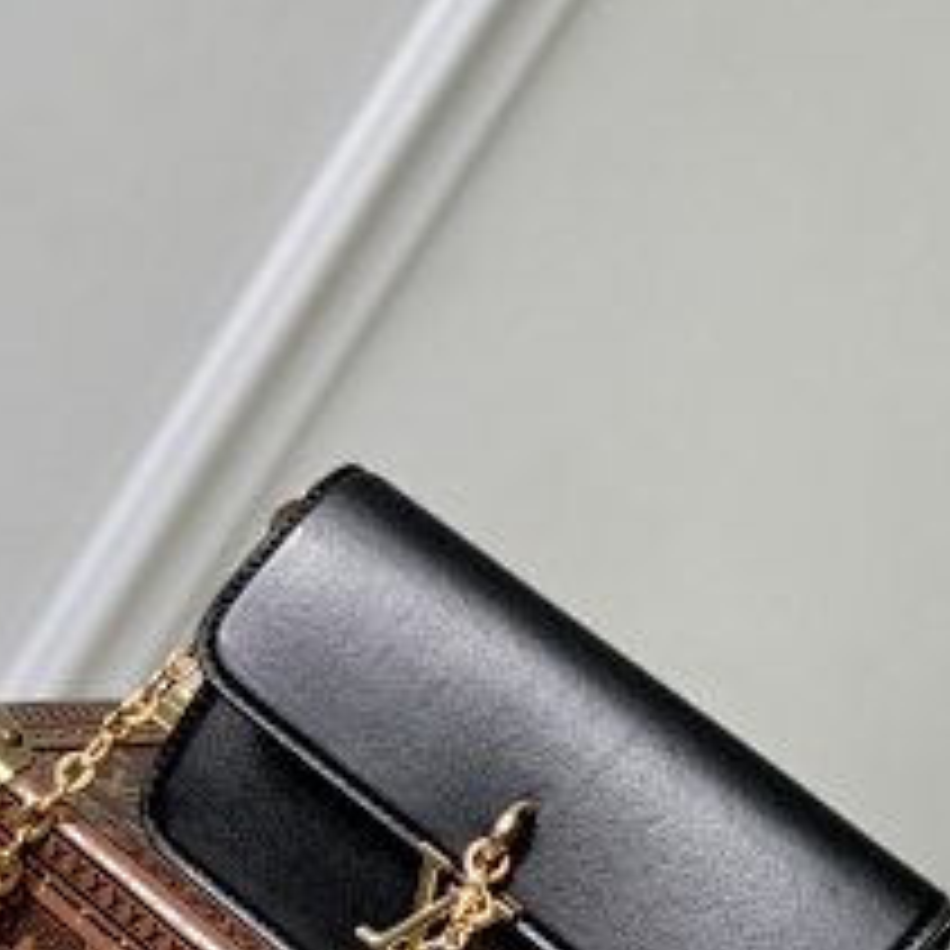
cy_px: 495
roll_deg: -33.4
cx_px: 592
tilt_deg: -7.7
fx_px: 3384
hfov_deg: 16.0
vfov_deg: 16.0
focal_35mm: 109
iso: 20
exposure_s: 1/122
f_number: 2.4
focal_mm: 6
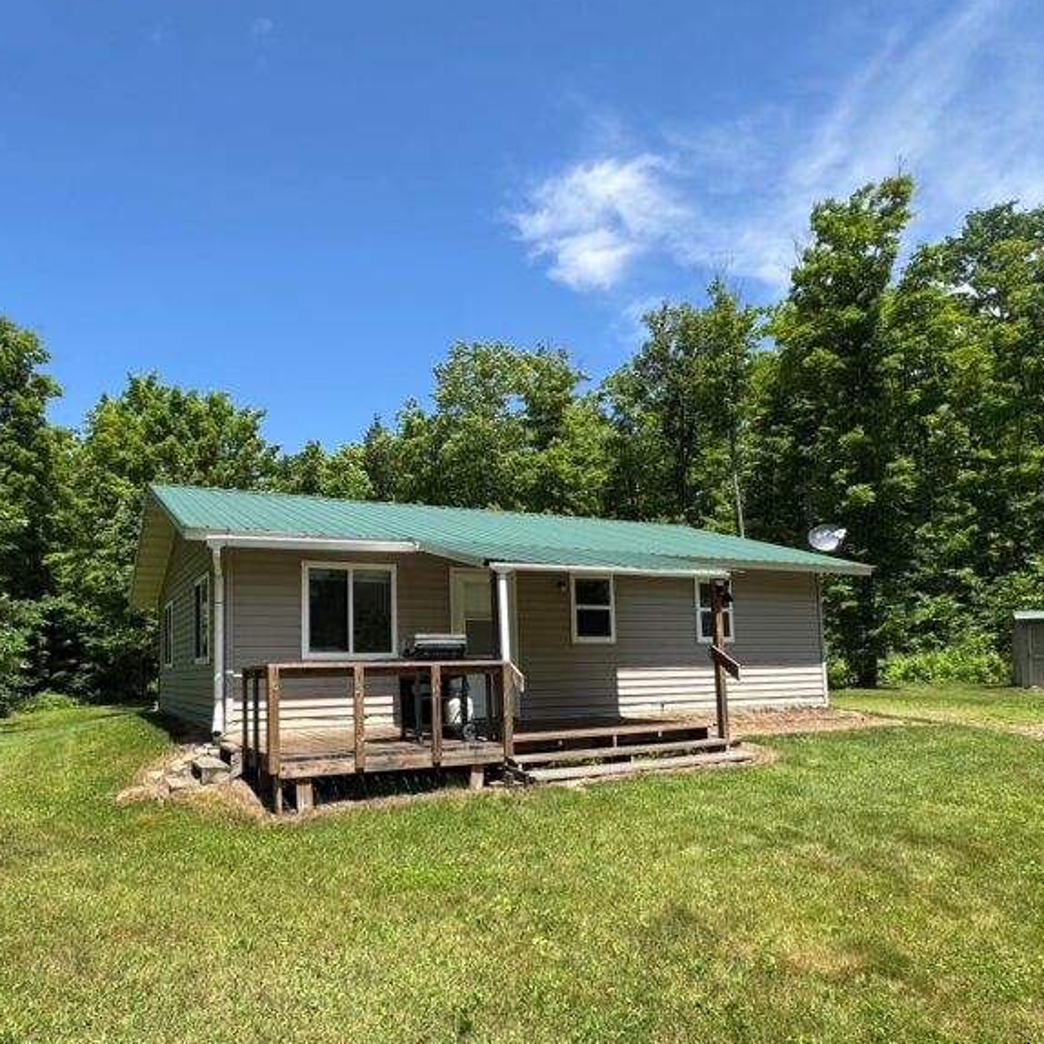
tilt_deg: +3.7
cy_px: 613
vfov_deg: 66.8
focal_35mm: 23
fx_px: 785
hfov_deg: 66.7
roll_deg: +0.7
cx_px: 425
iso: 50
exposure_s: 1/1160
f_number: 2.2
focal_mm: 2.22
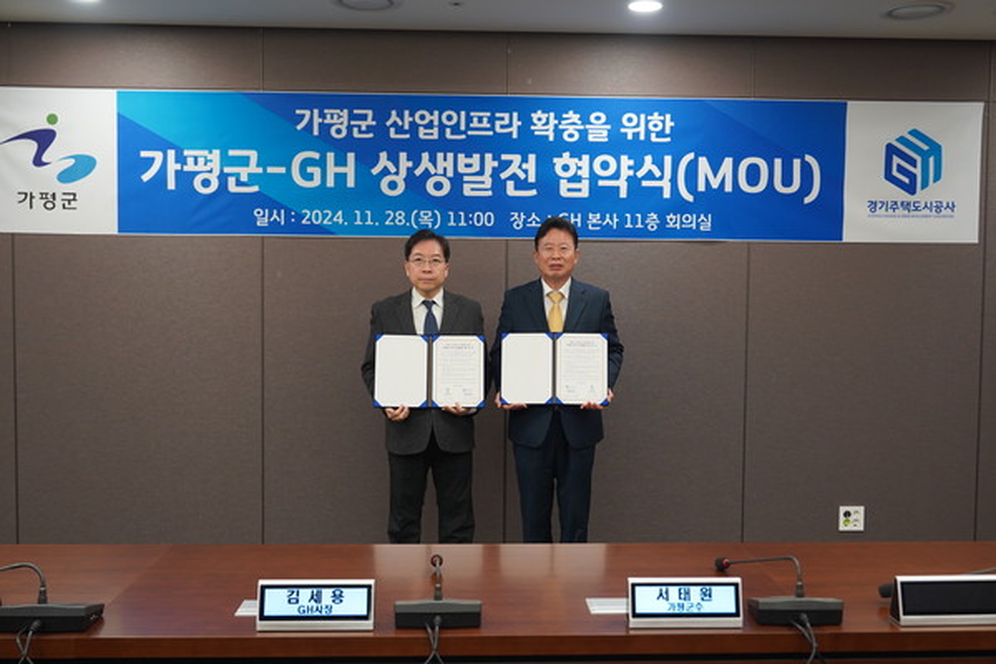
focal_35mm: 36
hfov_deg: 53.1
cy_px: 332
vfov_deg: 36.9
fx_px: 996
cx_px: 498
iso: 1600
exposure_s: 1/160
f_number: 4
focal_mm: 36
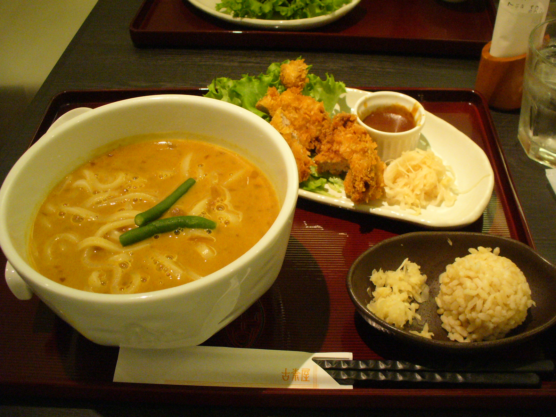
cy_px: 208
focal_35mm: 37
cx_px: 278
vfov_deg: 38.7
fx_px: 594
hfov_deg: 50.1
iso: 400
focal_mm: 6.1
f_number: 2.8
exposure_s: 1/50
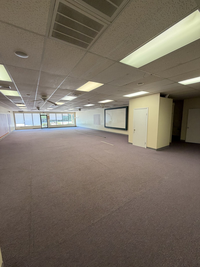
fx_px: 108
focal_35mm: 14
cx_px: 100
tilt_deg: -8.5
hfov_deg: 85.7
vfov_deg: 102.1
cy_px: 134
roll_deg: +1.1
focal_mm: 2.22
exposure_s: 1/60
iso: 160
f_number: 2.2
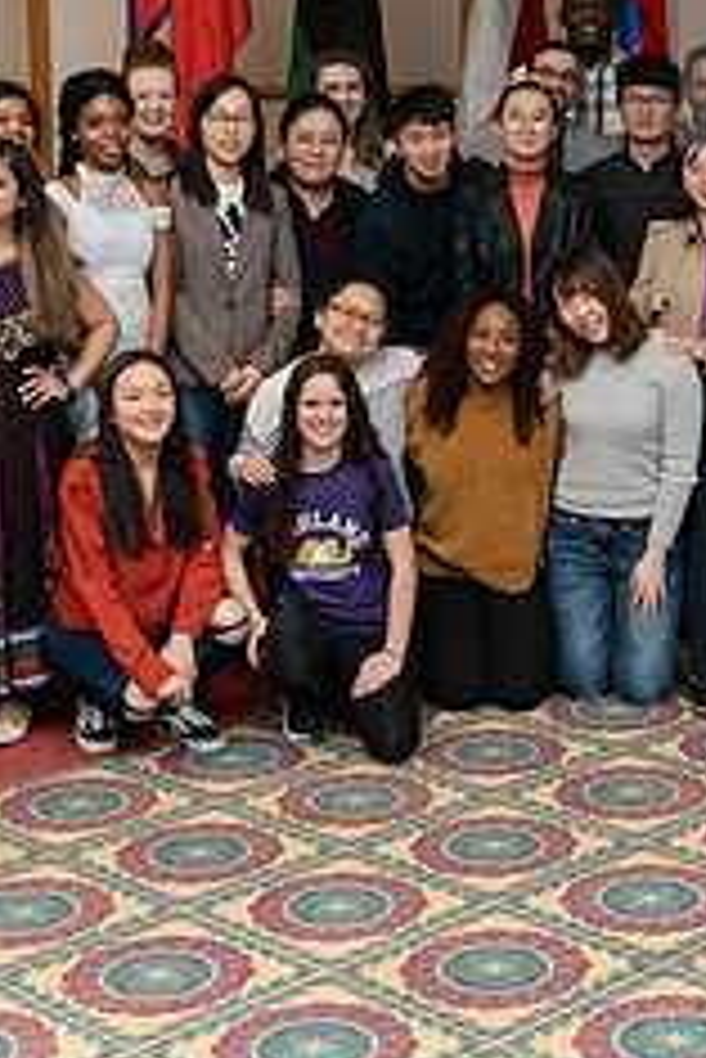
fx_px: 2408
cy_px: 345
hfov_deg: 16.6
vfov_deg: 24.6
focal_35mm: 82
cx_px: 546
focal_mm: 31
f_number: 7.1
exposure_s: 1/200
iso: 3200
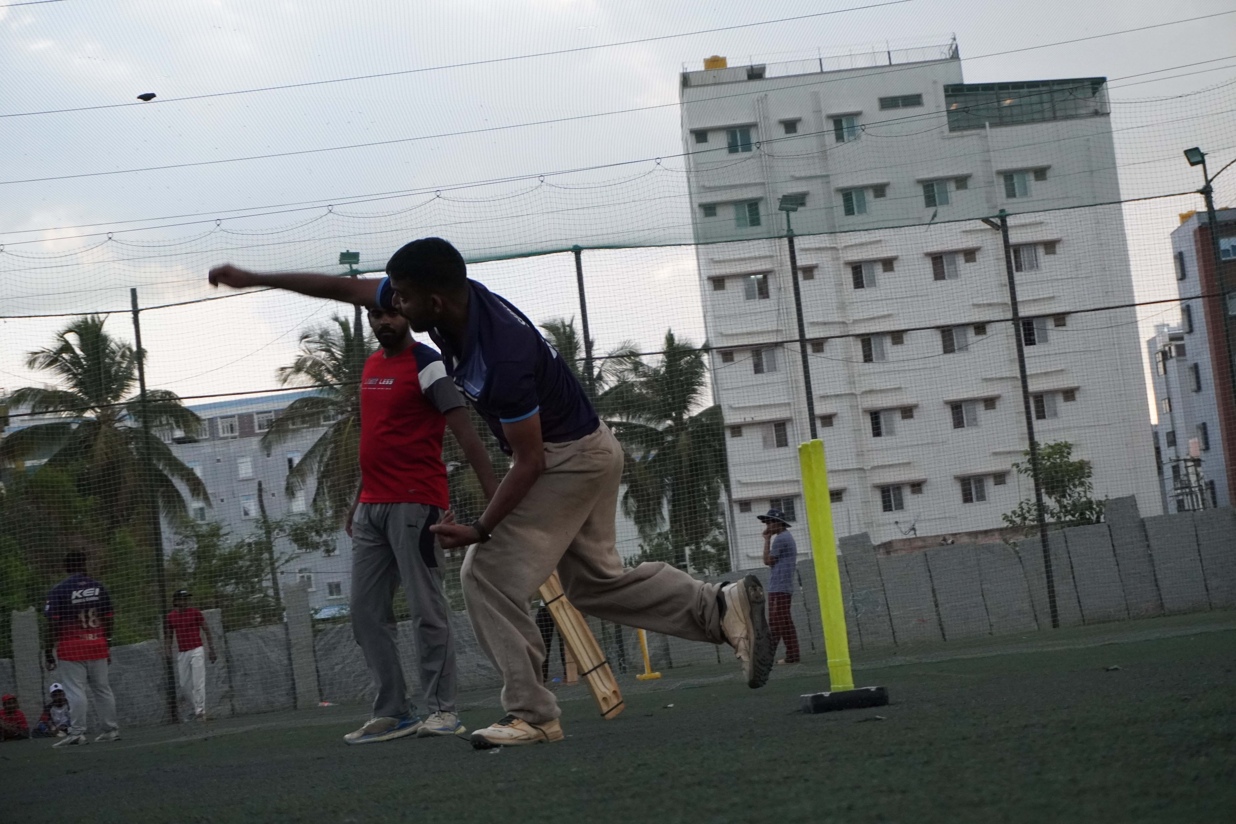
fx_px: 2575
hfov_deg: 27.0
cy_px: 412
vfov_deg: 18.2
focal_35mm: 75
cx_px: 618
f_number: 5.6
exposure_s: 1/1000
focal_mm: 50
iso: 2500
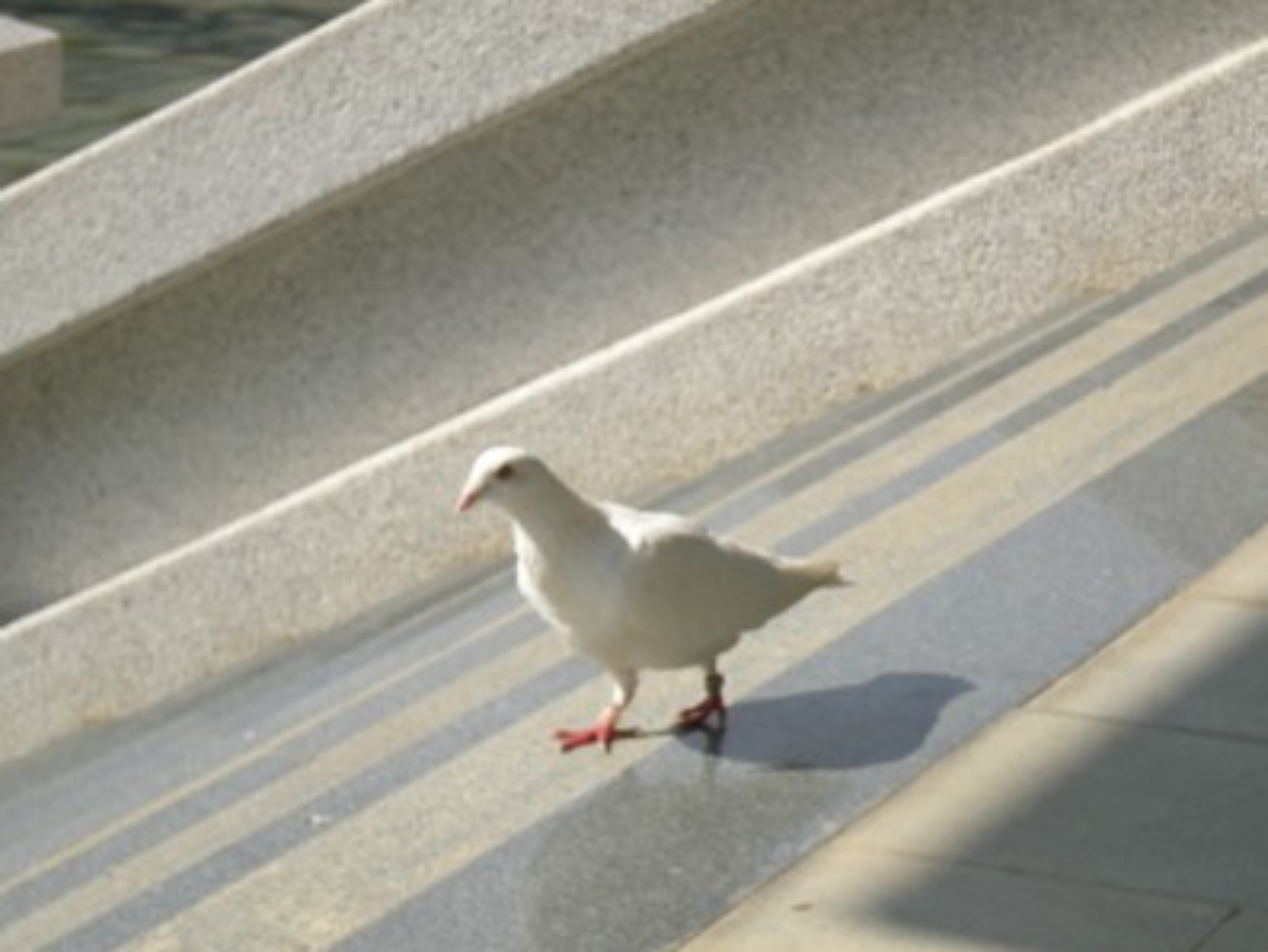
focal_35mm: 134
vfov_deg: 11.1
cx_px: 757
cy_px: 486
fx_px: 4910
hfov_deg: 14.7
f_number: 5.6
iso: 64
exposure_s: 1/247
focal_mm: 17
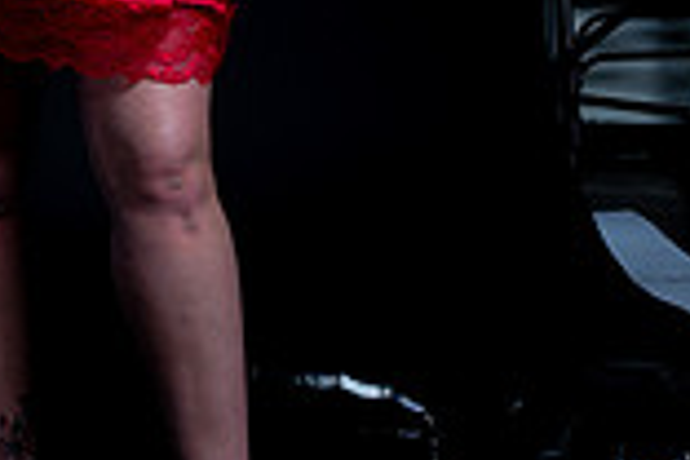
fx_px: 2491
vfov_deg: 10.2
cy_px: -223
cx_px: -128
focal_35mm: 130
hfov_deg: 15.2
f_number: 10
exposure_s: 1/160
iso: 100
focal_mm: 35
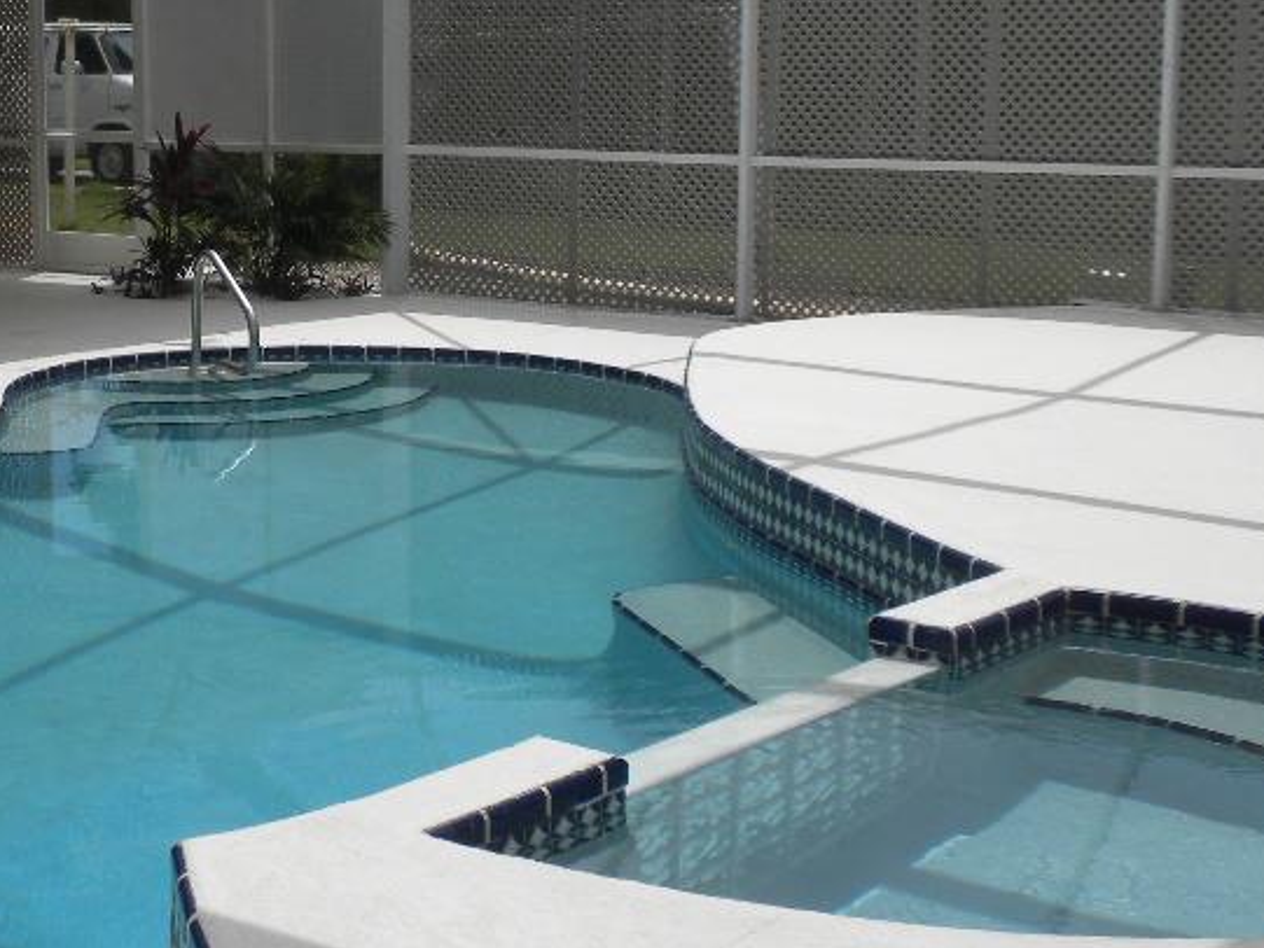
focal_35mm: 70
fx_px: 2557
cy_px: 355
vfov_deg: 21.0
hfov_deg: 27.2
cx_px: 252
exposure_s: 1/152
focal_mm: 6.6
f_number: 10
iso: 64
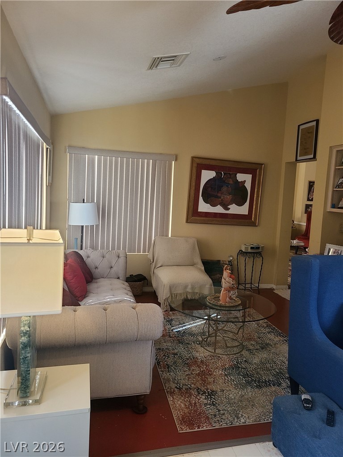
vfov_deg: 67.3
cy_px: 228
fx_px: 344
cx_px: 172
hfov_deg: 53.1
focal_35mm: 26
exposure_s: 1/60
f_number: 1.8
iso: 125
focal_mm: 5.4
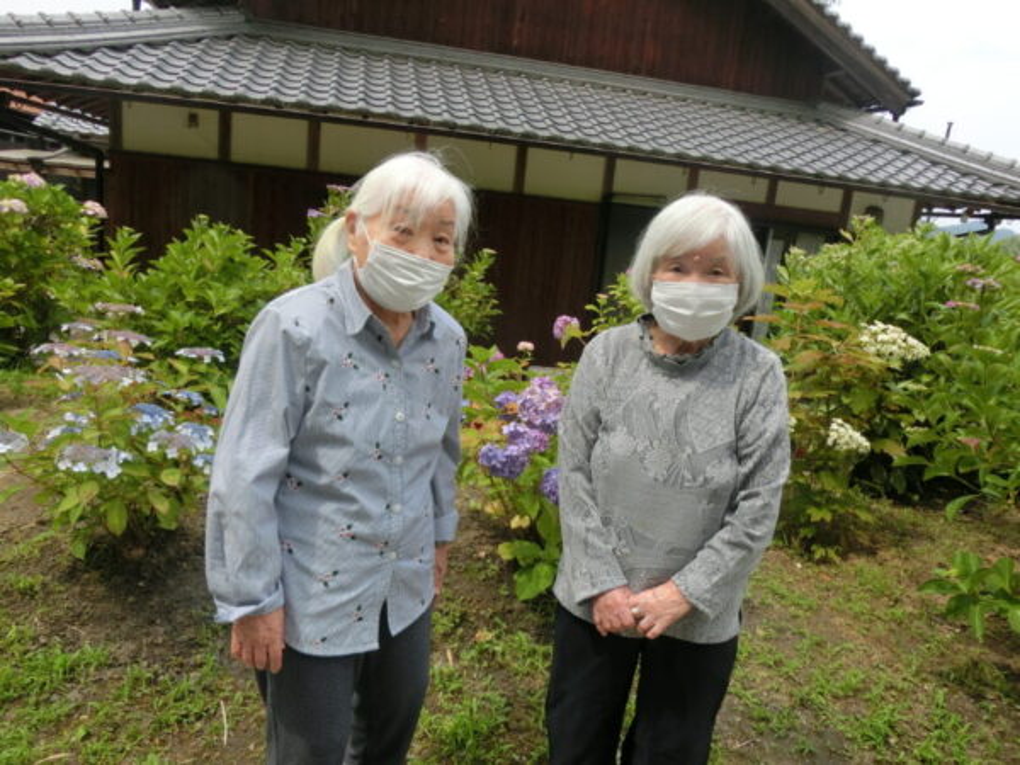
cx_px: 510
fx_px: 737
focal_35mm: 25
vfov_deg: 54.9
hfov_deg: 69.4
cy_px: 382
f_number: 3.5
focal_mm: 4.5
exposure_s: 1/500
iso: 80
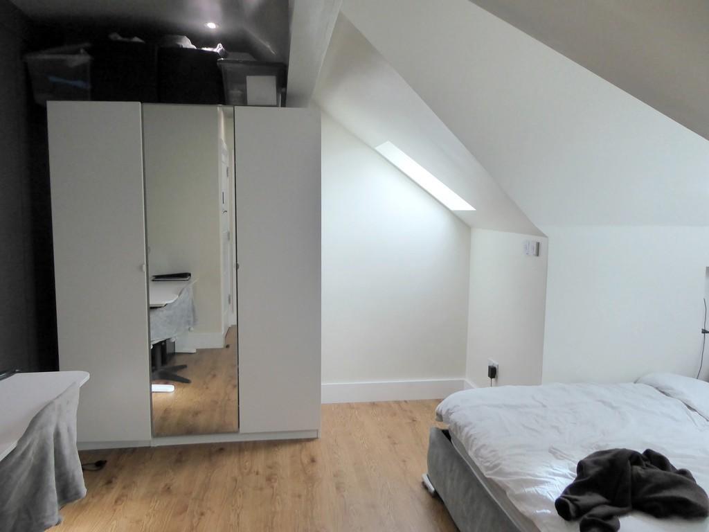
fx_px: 512
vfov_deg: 54.9
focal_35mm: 25
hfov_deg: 69.4
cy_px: 266
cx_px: 354
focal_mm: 4.3
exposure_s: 1/100
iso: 250
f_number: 3.3
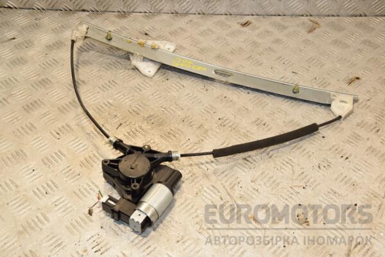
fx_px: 481
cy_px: 128
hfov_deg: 43.6
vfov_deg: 29.9
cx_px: 192
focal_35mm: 45
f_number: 9
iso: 800
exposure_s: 1/200
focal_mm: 30
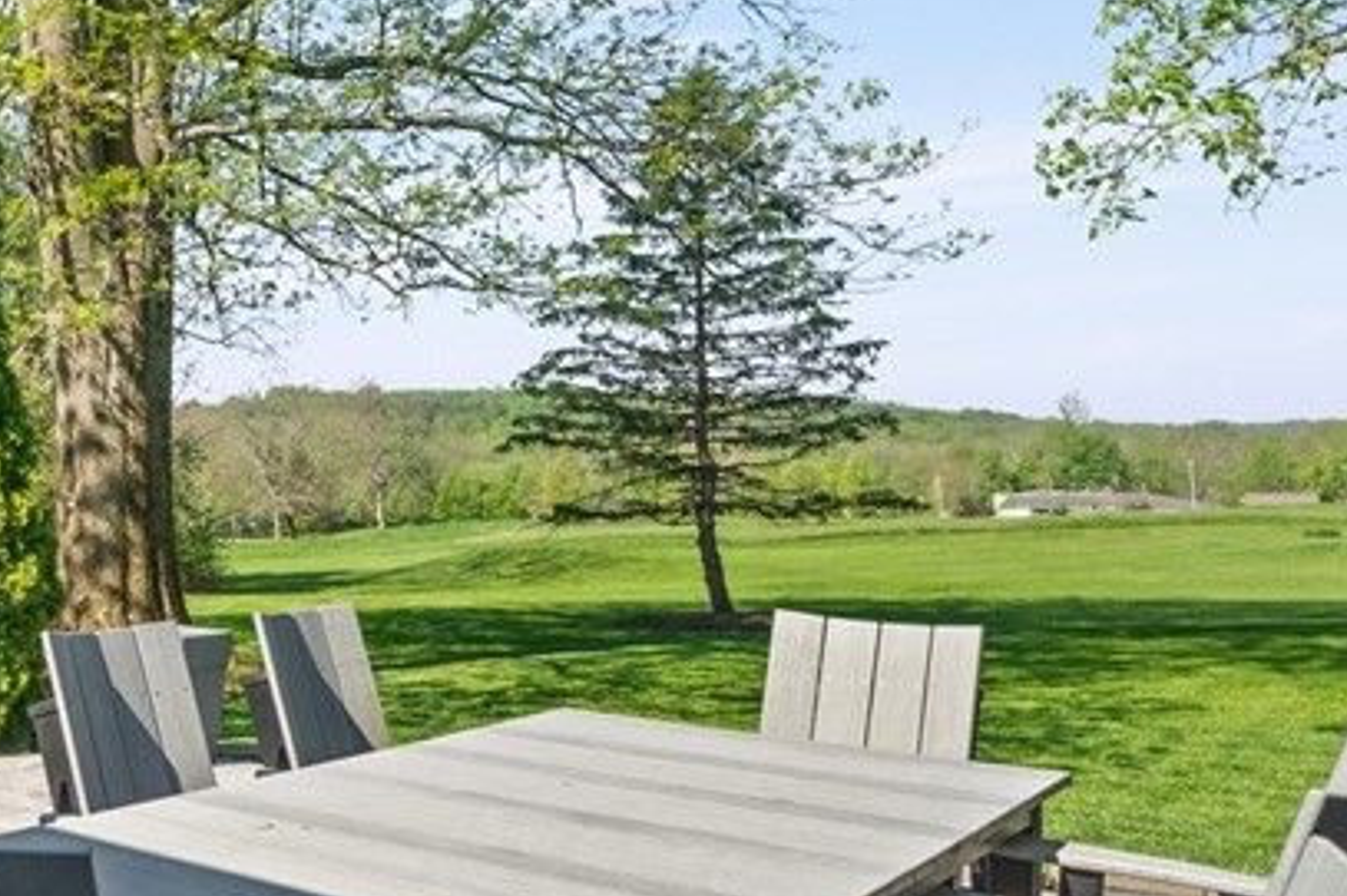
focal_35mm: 40
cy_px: 428
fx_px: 1496
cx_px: -189
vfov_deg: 33.4
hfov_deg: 38.6
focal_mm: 15
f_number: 8
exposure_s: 1/100
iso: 250
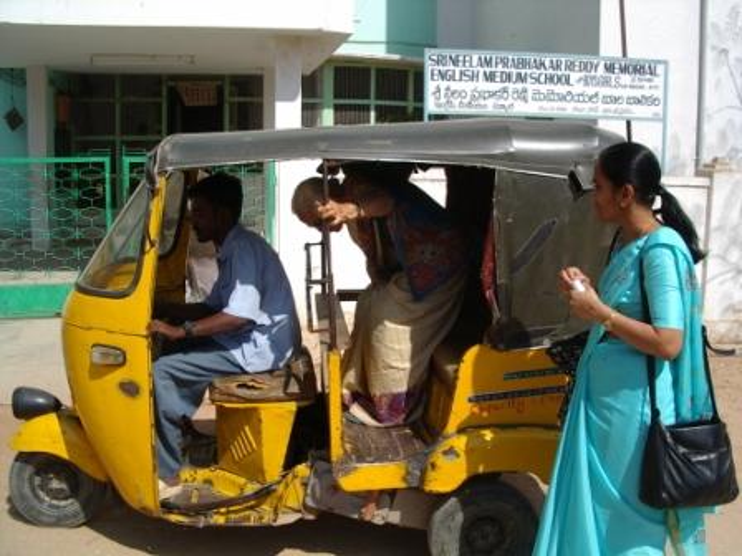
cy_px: 278
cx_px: 371
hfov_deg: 49.0
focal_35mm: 38
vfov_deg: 37.7
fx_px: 815
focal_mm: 5.8
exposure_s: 1/500
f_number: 4.8
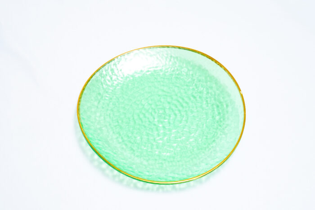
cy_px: 105
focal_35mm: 64
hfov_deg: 31.4
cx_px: 158
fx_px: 560
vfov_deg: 21.3
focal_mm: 64
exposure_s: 1/200
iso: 3200
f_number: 9
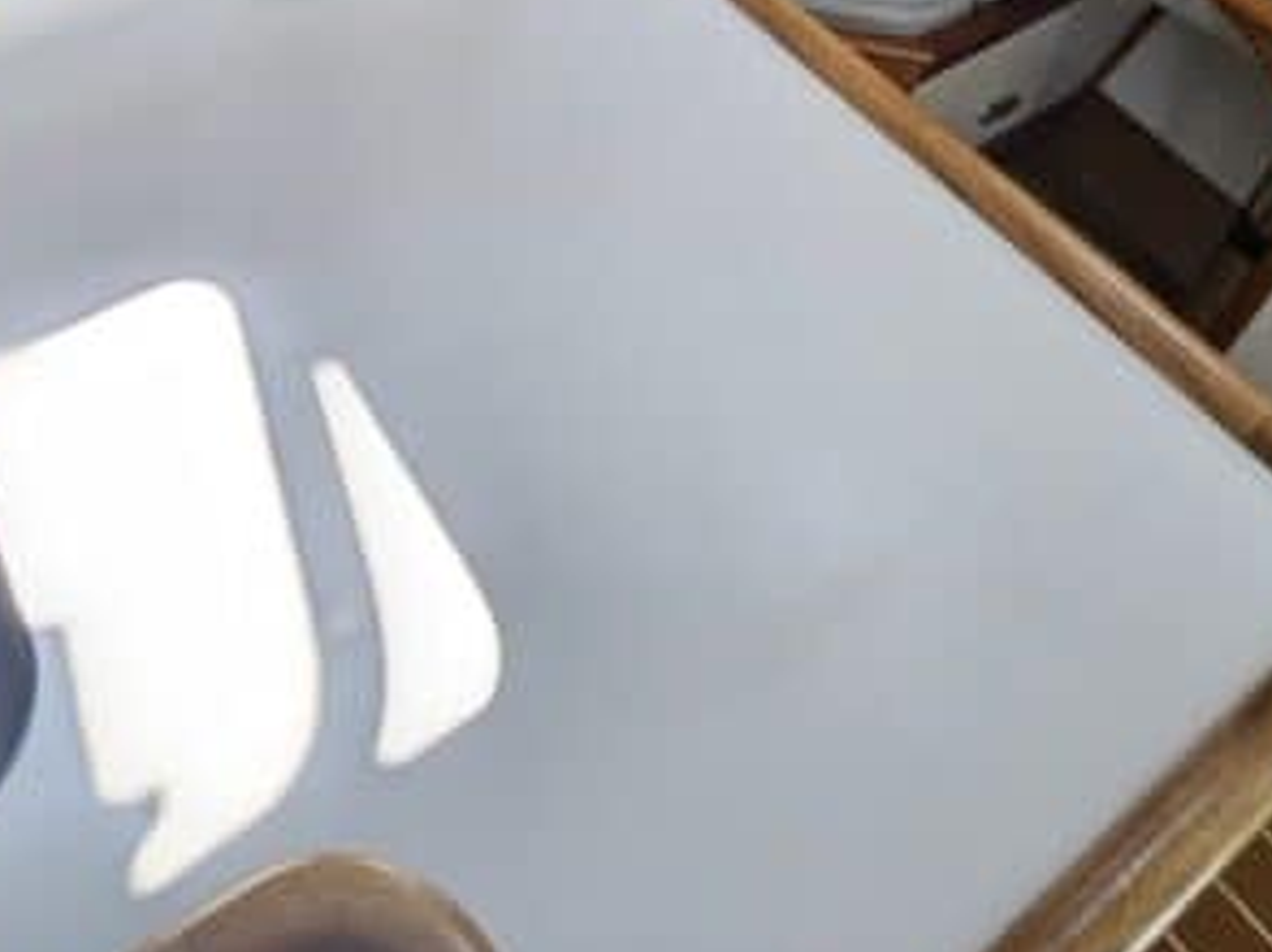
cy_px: -173
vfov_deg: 34.1
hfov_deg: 52.2
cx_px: 355
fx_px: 1248
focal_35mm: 34
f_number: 2.2
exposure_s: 1/100
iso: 50
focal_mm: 1.7
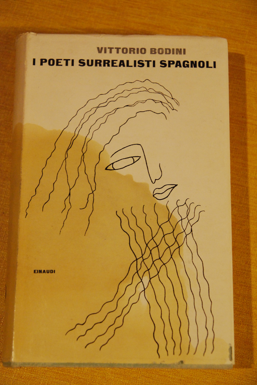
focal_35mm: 75
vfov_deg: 27.0
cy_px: 192
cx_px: 128
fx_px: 801
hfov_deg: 18.2
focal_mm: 50
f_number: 5
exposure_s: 1/60
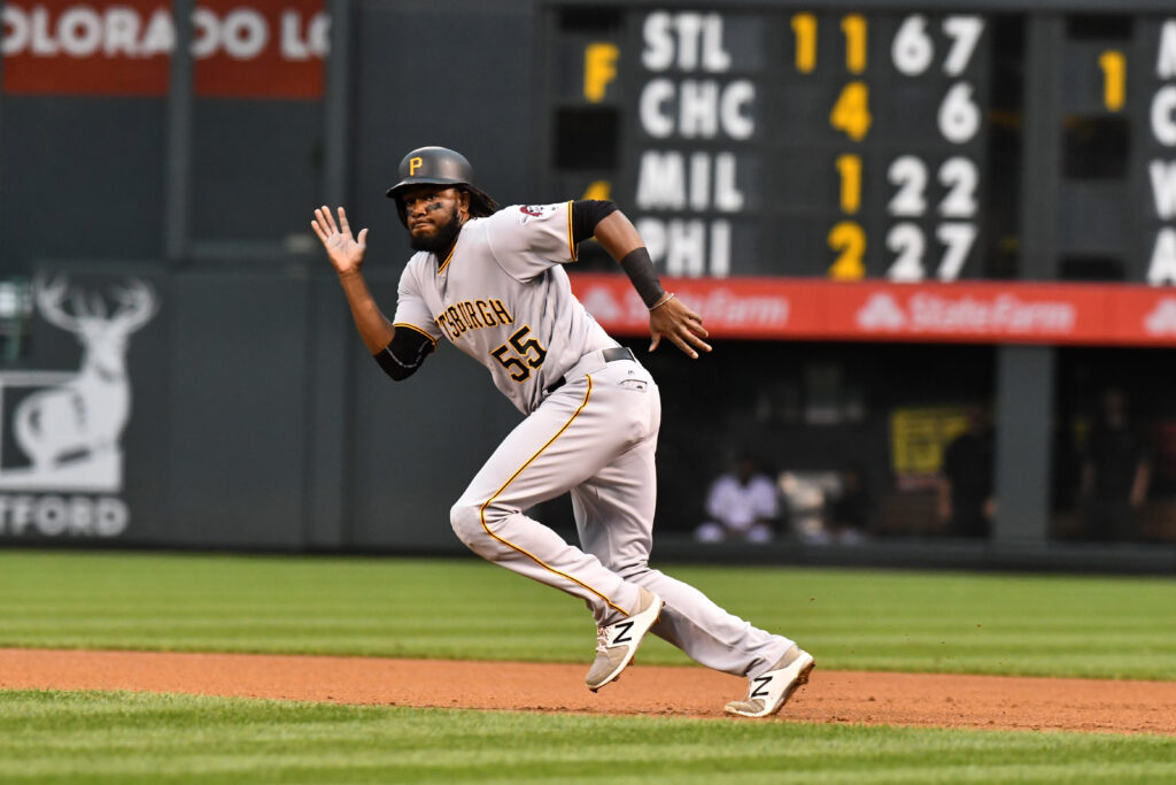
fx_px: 14701
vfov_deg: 3.1
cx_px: 588
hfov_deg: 4.6
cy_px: 392
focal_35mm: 450
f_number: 4
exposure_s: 1/1600
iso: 3200
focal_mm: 300
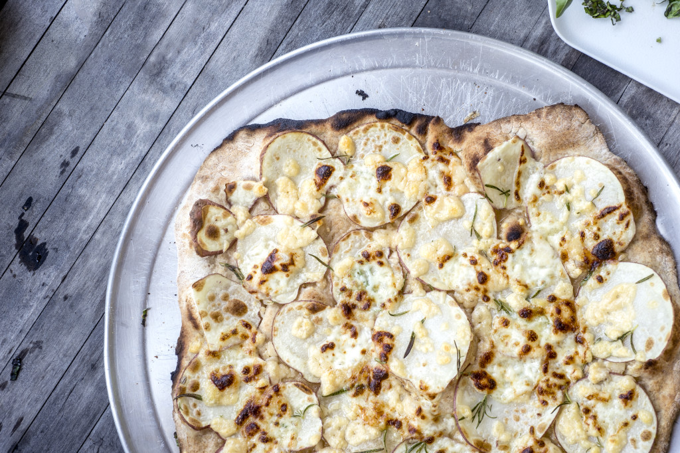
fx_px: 1133
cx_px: 340
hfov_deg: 33.4
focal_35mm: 60
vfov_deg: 22.6
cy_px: 226
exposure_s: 1/60
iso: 400
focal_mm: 60
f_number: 5.6
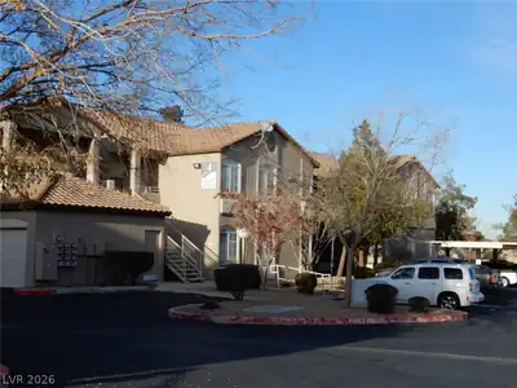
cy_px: 194
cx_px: 258
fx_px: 747
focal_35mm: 50
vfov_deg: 29.1
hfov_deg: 38.2
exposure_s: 1/500
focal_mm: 8.9
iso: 80
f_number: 4
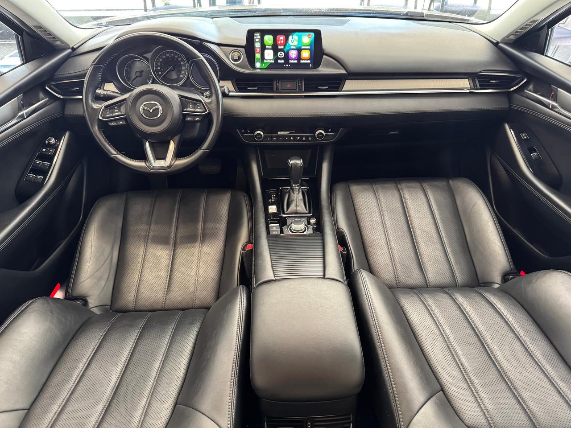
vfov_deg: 56.8
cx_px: 286
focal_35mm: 24
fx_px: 396
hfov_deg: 71.6
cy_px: 214
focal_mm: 6.76
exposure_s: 1/60
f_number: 1.78
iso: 500
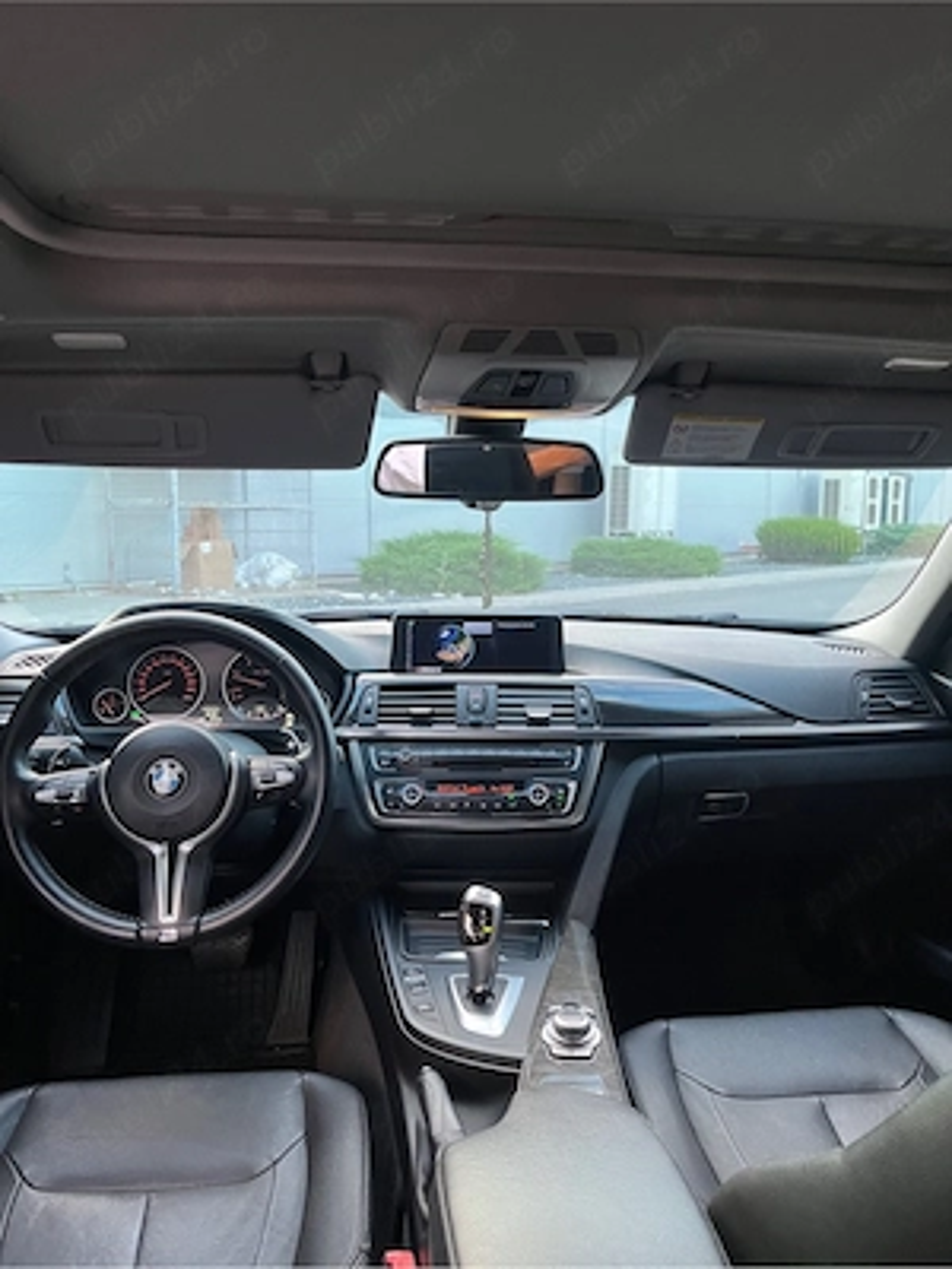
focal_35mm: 26
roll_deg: +0.3
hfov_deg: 53.1
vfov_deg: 67.3
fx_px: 953
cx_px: 476
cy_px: 634
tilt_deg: -7.2
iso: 250
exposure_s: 1/50
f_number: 1.6
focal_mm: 5.1
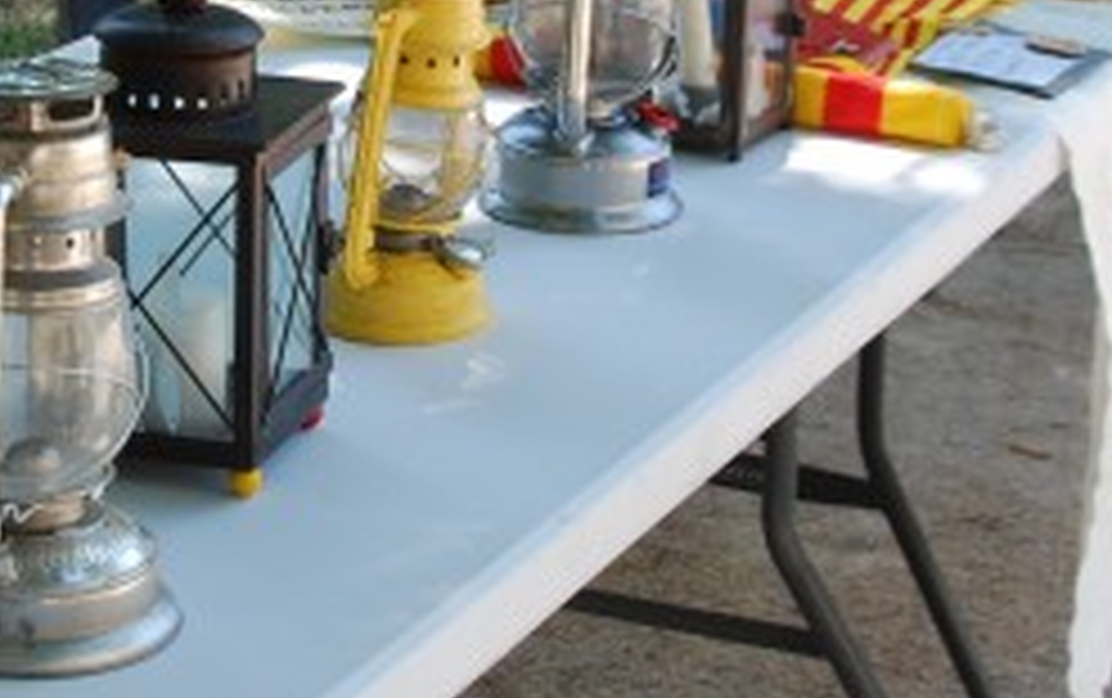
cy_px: 81
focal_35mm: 122
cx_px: 252
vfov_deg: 10.7
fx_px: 3701
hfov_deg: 17.0
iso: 110
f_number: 5.6
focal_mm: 22
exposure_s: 1/125
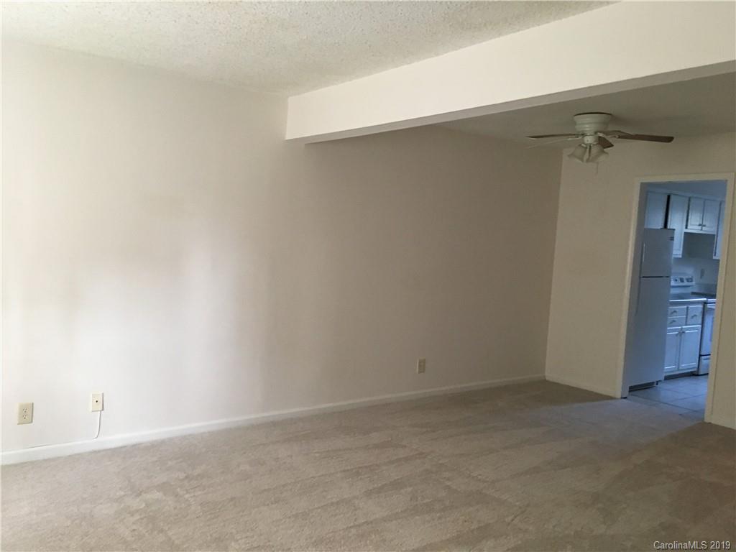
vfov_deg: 48.2
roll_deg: -3.4
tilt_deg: -3.7
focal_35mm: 29
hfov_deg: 61.7
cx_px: 368
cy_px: 276
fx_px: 617
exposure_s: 1/33
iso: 160
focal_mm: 4.15
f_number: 2.2
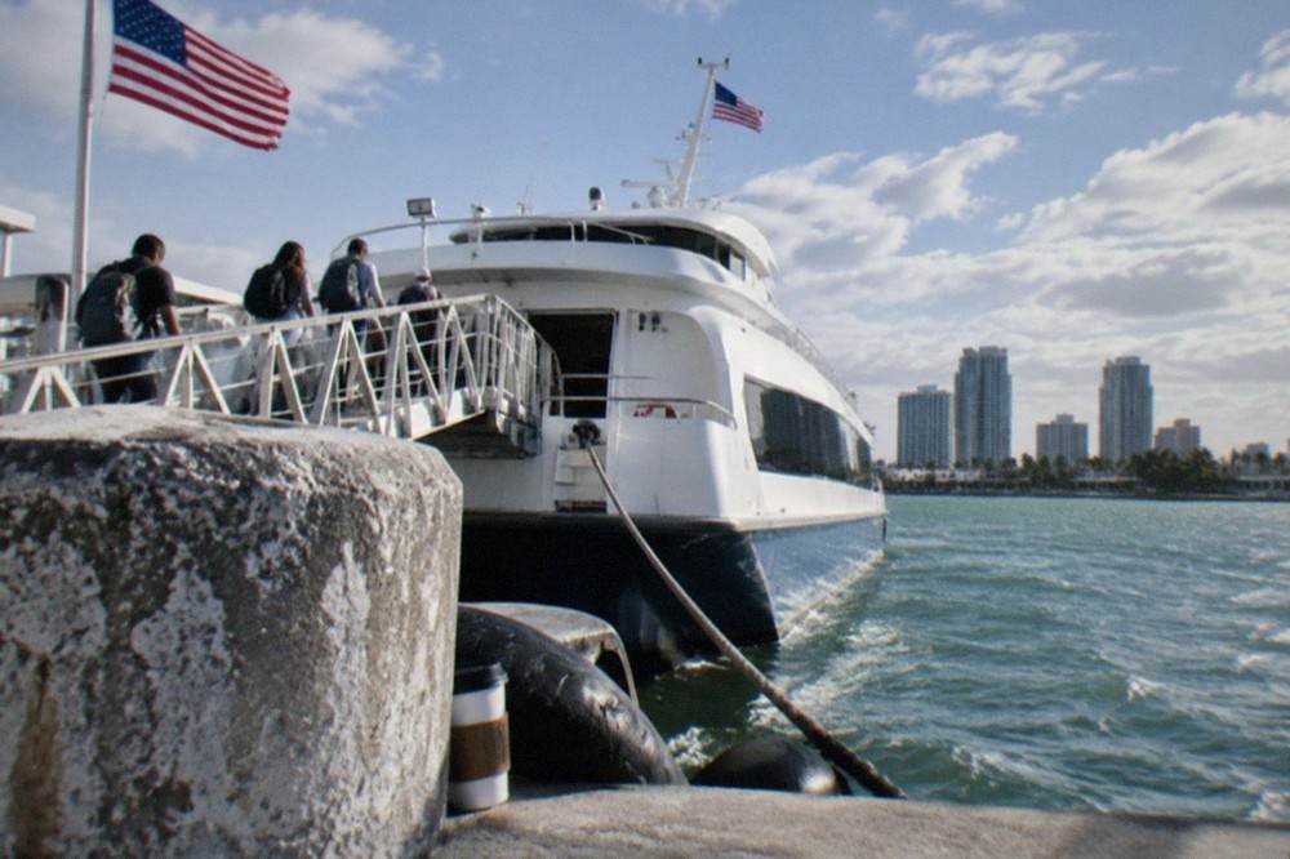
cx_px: 645
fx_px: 1325
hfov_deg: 51.9
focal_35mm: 37
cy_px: 430
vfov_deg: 35.9
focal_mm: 37
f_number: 11
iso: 320
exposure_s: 1/500
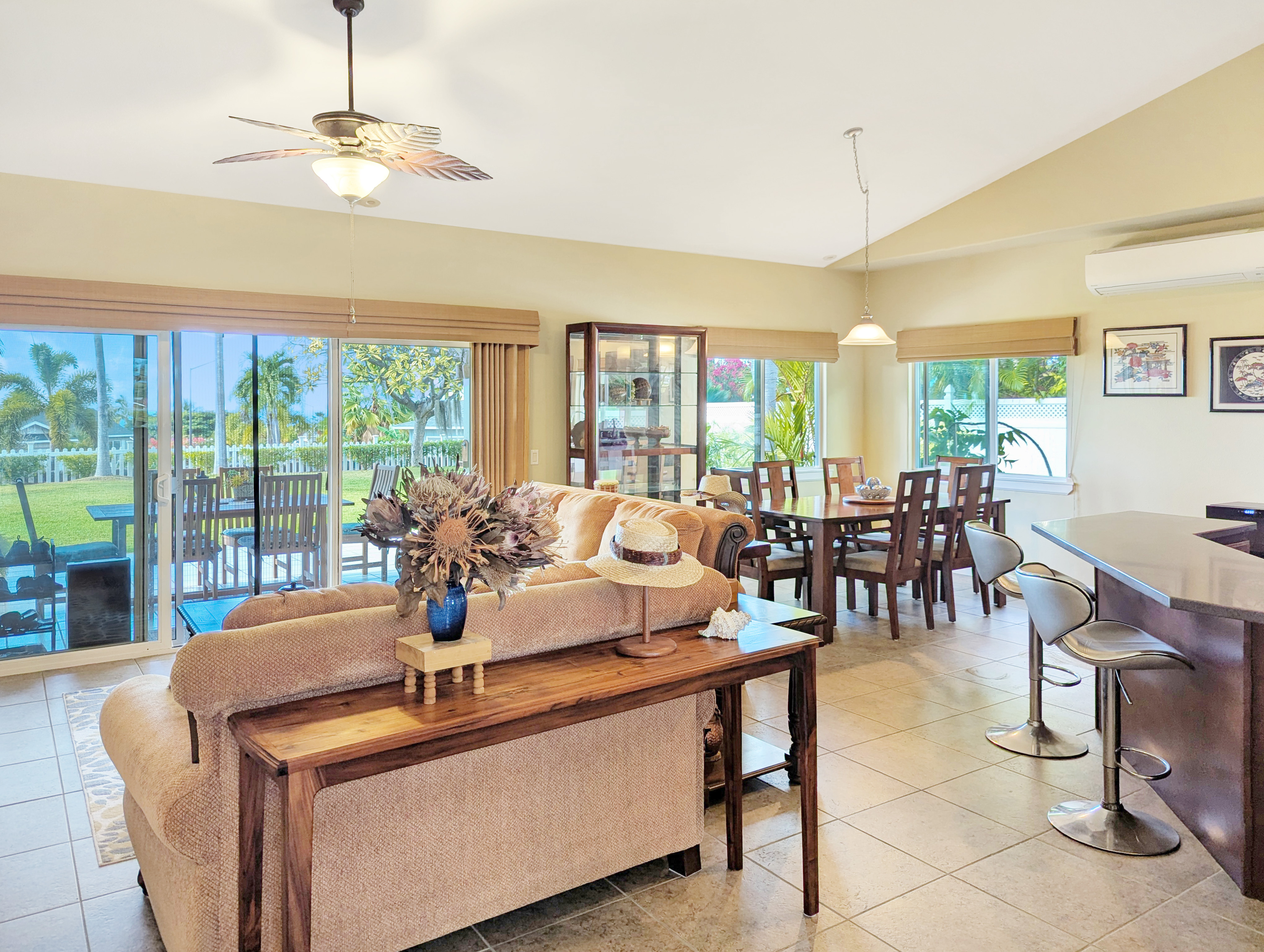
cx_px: 632
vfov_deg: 56.9
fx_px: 878
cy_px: 476
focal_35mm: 24
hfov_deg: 71.5
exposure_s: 1/164
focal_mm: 6.81
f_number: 1.85
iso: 40
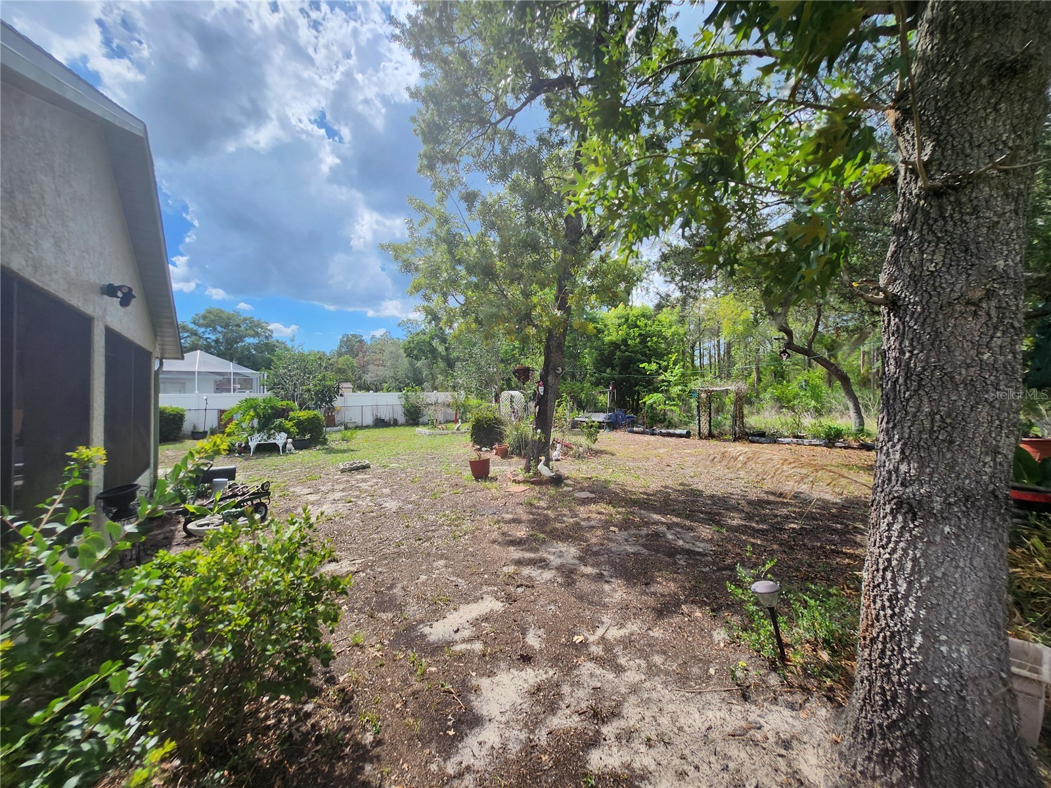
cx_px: 526
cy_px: 394
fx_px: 395
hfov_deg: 106.2
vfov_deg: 89.9
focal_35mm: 13
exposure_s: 1/914
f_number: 2.2
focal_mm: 1.74
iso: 32
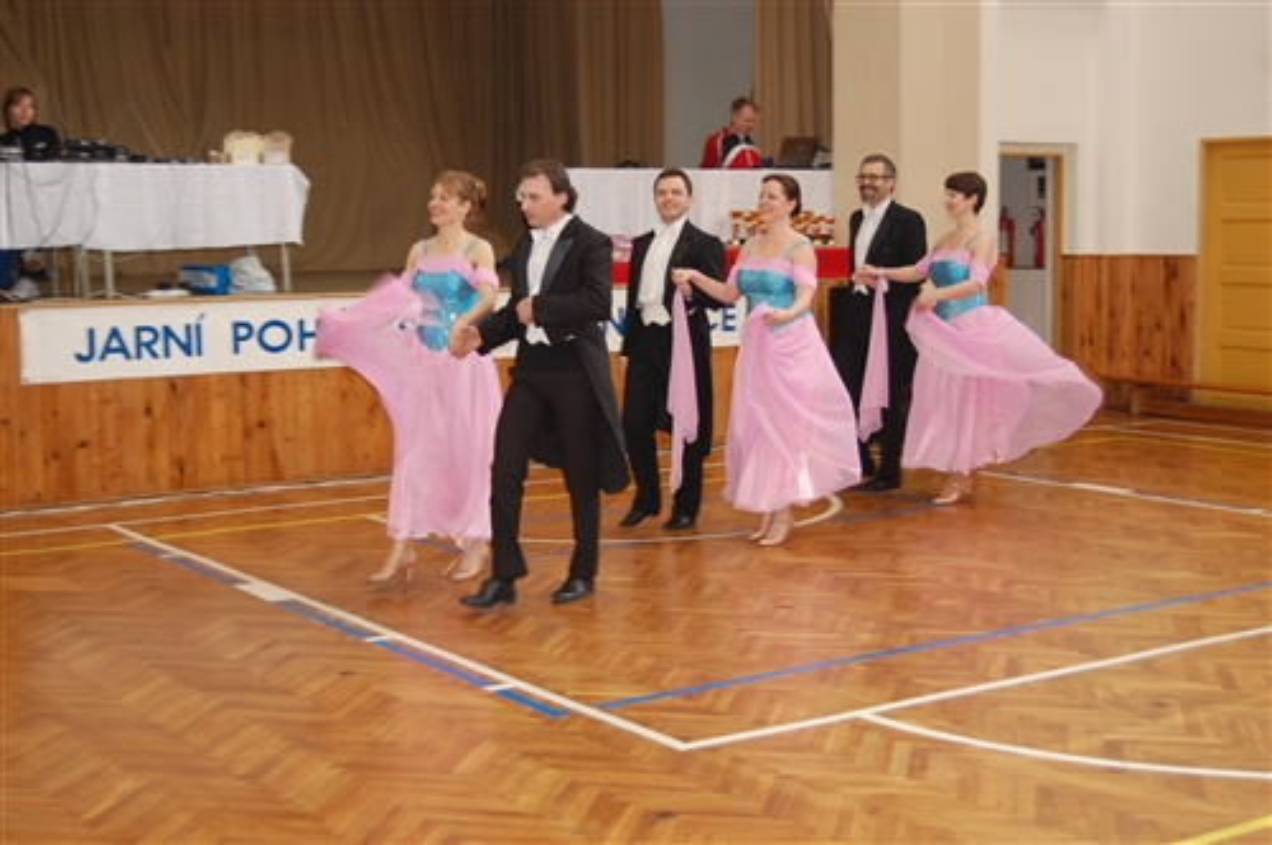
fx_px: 1853
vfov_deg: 25.7
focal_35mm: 52
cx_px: 636
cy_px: 422
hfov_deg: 37.9
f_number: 4.8
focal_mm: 35
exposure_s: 1/60
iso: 800
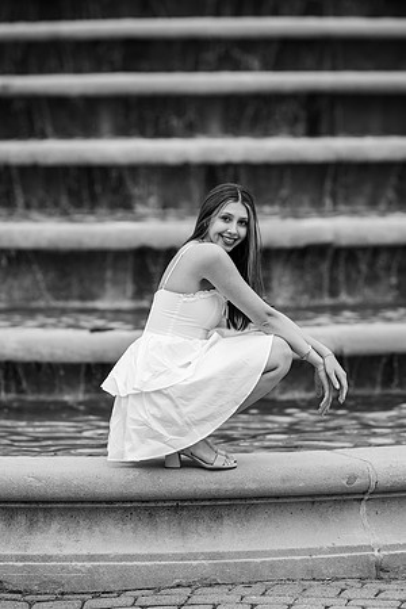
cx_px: 203
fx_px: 2284
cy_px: 304
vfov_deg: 15.2
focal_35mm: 135
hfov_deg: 10.2
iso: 160
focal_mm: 135
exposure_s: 1/400
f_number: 2
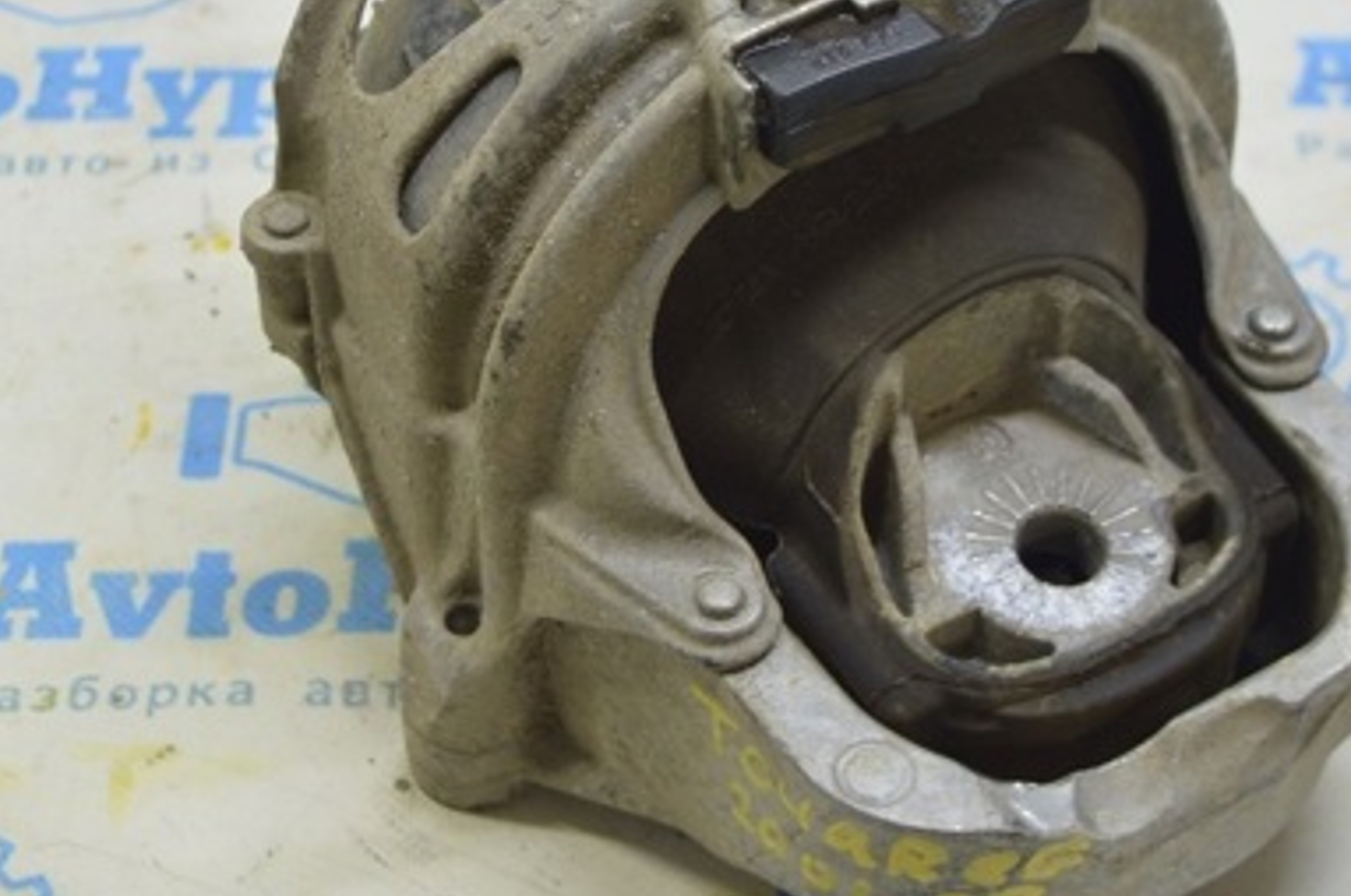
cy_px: 295
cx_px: 674
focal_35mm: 88
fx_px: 3291
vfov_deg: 15.5
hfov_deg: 23.2
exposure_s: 1/20
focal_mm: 35
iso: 400
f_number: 5.6
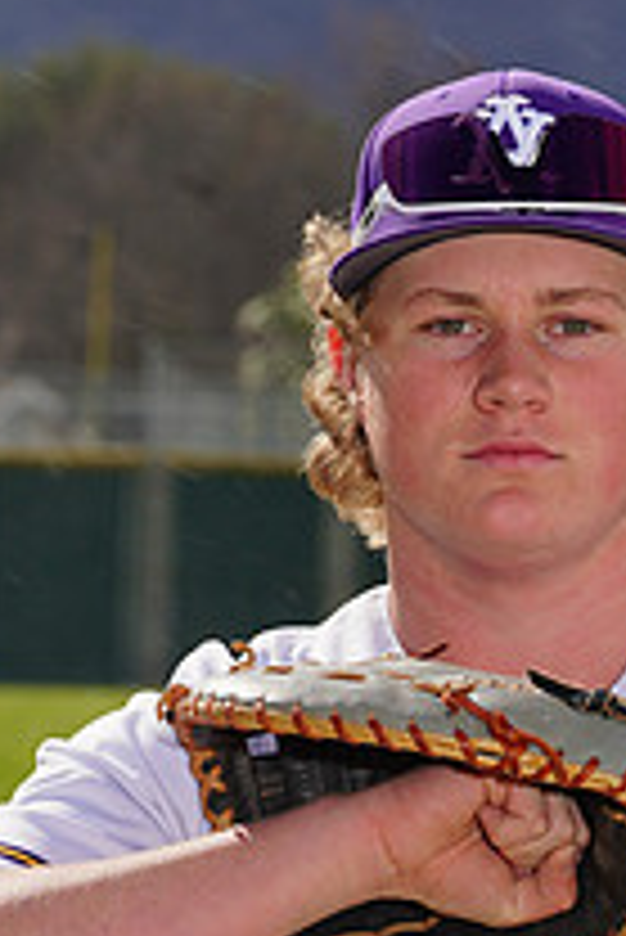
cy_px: 1017
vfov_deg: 4.5
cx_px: 525
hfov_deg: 3.0
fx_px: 11899
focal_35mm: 457
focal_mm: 164
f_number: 11
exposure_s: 1/250
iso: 100
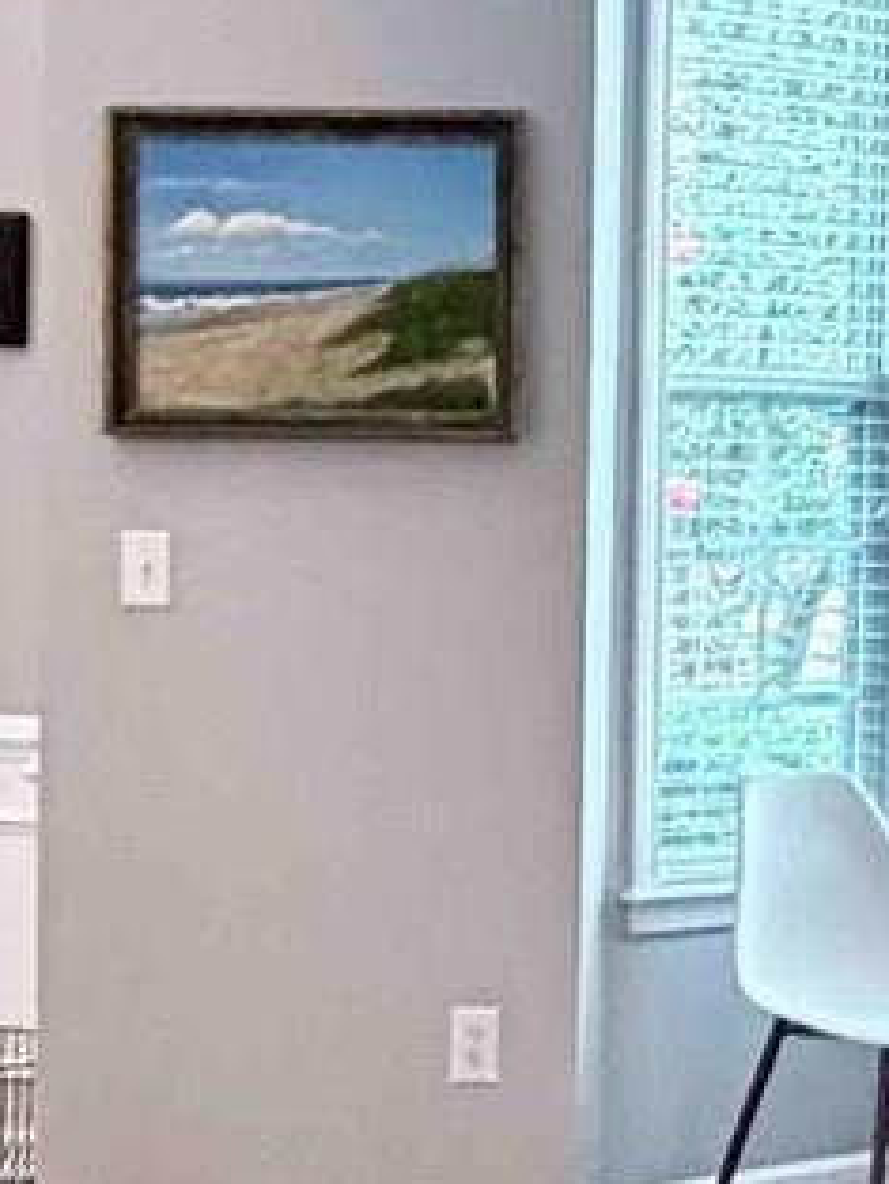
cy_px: 651
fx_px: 3525
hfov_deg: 13.9
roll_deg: -1.5
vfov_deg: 19.1
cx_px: 1108
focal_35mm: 103
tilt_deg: -3.6
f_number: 2.2
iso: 320
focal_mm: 2.22
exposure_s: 1/60
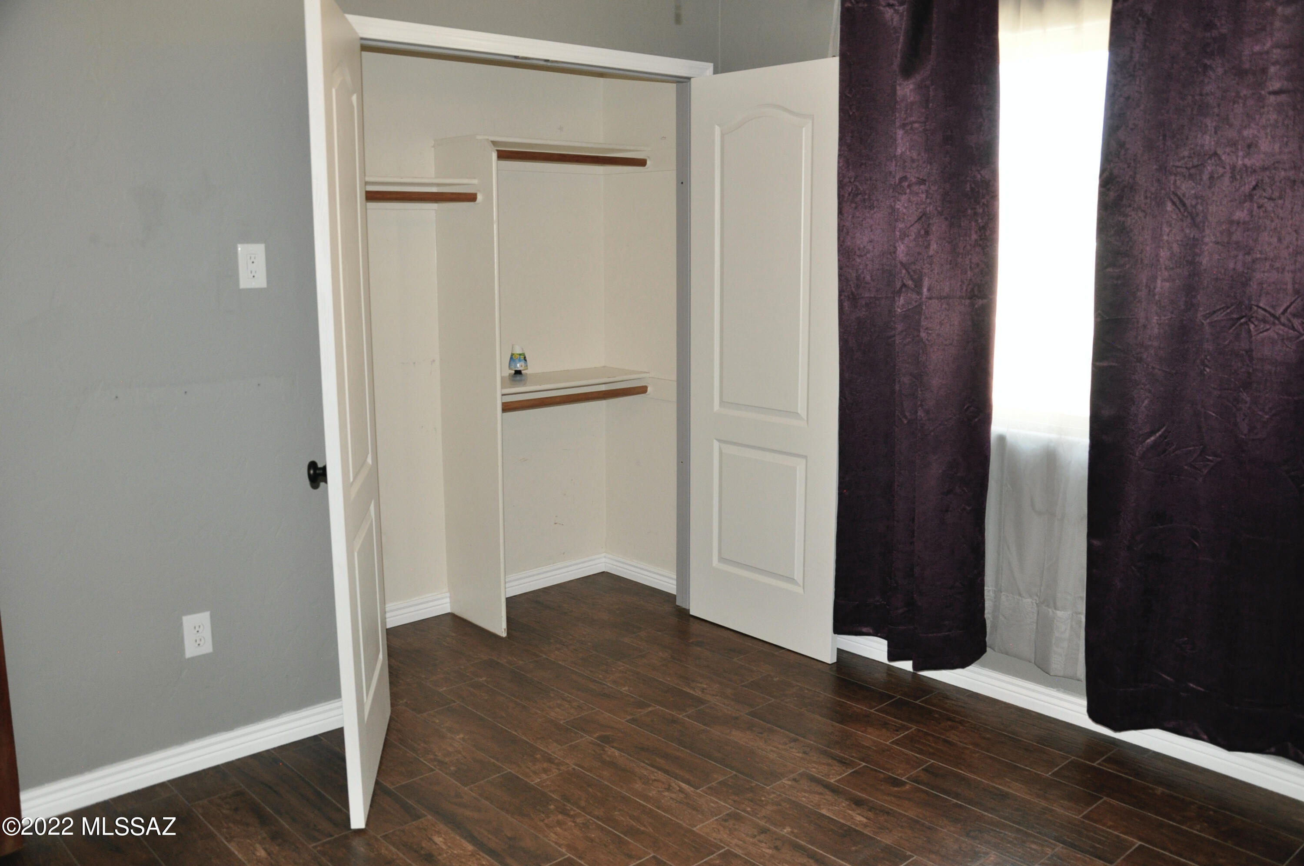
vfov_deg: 41.6
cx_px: 652
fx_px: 1140
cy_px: 433
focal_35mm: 32
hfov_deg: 59.6
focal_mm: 21
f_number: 3.8
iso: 800
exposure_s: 1/60
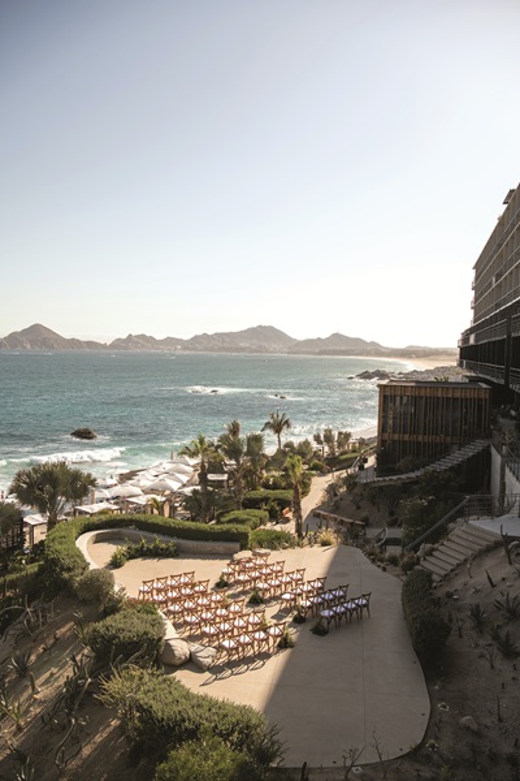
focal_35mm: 32
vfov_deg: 58.7
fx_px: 693
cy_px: 390
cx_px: 260
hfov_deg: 41.1
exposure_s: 1/400
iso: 80
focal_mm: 32
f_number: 5.6
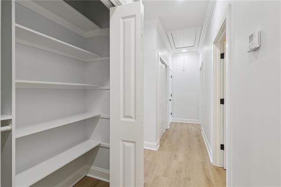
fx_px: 125
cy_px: 94
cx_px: 140
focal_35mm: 16
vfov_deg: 73.7
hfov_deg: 96.8
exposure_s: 1/8
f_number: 11
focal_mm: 16
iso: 400
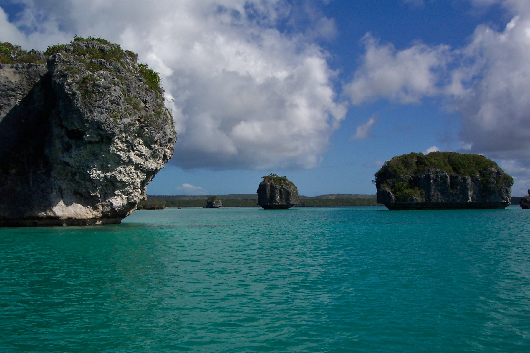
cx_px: 265
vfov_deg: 35.1
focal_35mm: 38
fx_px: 559
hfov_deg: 50.7
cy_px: 176
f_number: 4.8
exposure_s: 1/1000
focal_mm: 8
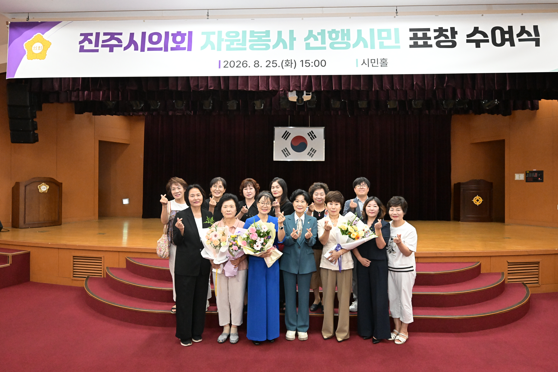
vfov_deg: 60.7
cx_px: 279
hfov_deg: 82.6
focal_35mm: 20
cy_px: 186
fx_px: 318
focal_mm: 20.5
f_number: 6.3
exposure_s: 1/200
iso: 6400
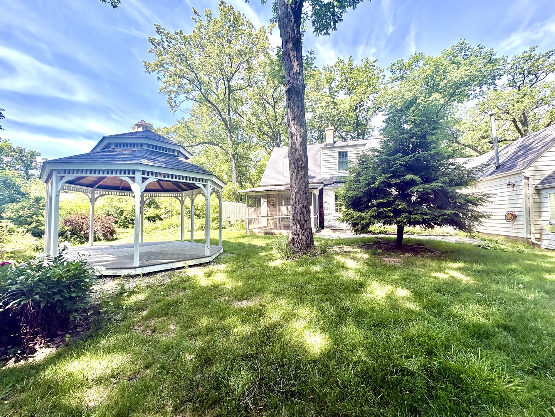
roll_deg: +0.8
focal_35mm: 14
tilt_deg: +2.4
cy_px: 208
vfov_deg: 85.7
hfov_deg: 102.1
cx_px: 278
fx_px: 224
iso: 64
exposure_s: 1/386
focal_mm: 2.22
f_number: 2.2
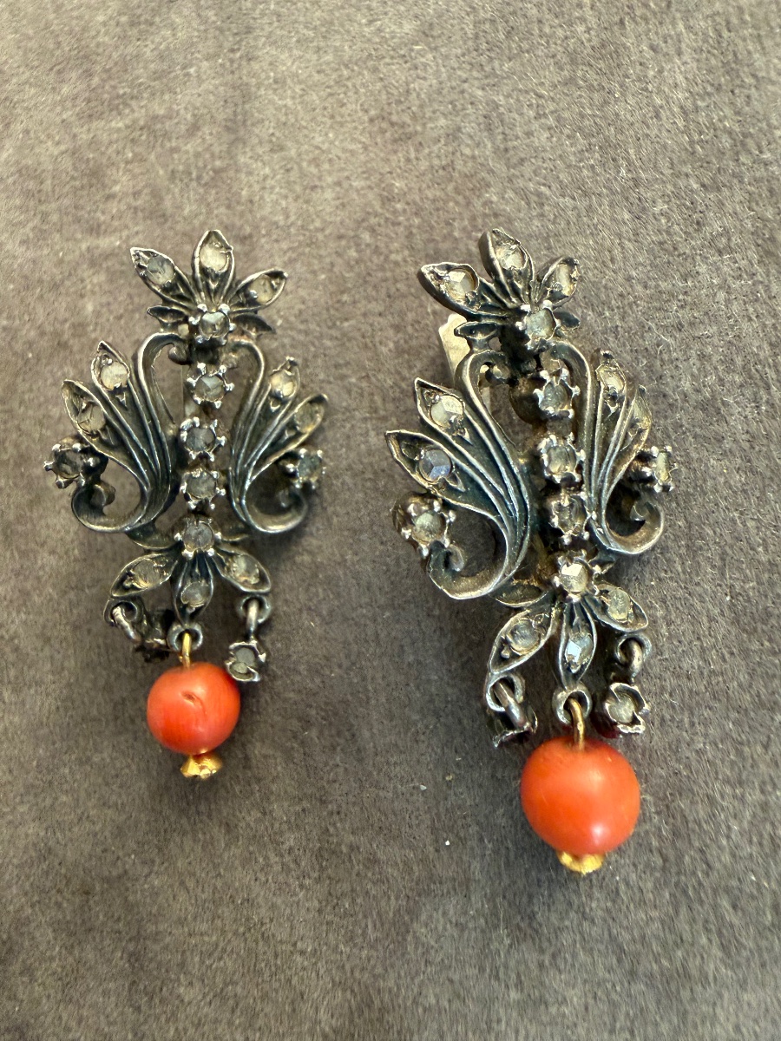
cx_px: 390
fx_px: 782
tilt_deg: -60.8
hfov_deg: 53.1
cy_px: 520
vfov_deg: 67.3
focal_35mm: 26
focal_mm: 2.22
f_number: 2.2
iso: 640
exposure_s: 1/50
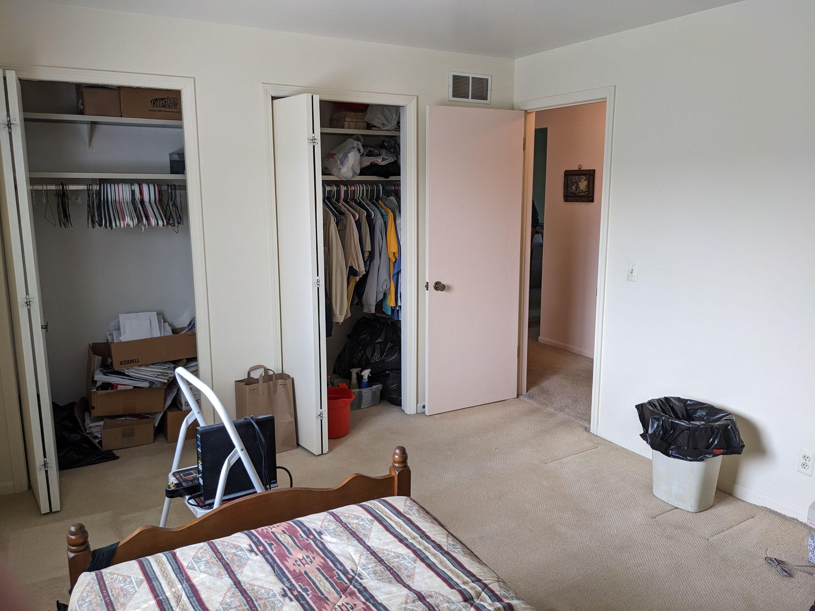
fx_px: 636
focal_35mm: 27
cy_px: 306
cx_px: 408
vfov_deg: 51.4
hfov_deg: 65.3
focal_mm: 4.38
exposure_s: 1/120
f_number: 1.73
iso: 71
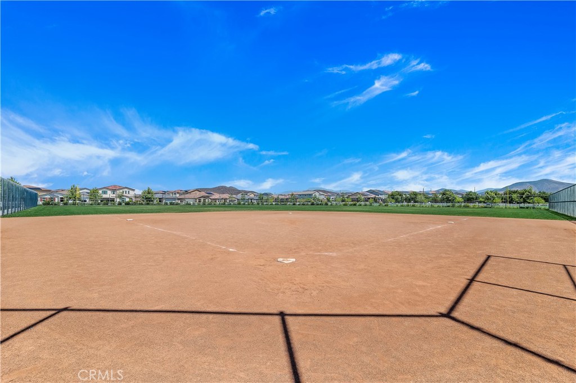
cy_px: 192
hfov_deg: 104.3
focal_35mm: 14
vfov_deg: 81.1
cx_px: 288
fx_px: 224
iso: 500
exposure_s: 1/250
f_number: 20
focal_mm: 14
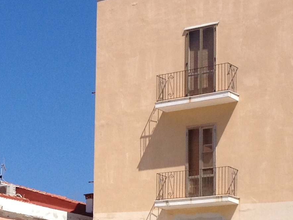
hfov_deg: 15.2
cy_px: 197
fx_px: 1092
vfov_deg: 11.4
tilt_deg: +6.2
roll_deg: -1.7
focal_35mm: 129
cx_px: 48
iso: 50
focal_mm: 4.28
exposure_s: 1/2404
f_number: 2.4
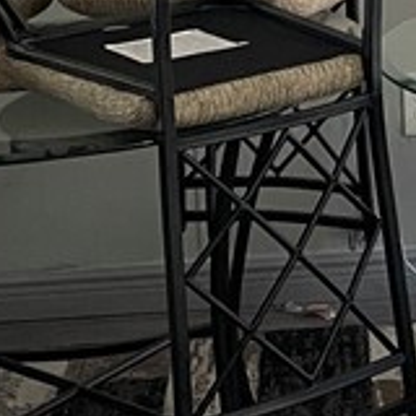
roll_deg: +1.3
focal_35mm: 147
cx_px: 549
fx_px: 1999
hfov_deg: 11.6
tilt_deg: -5.2
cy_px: -187
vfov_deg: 11.4
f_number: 1.6
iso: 320
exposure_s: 1/60
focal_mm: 4.2
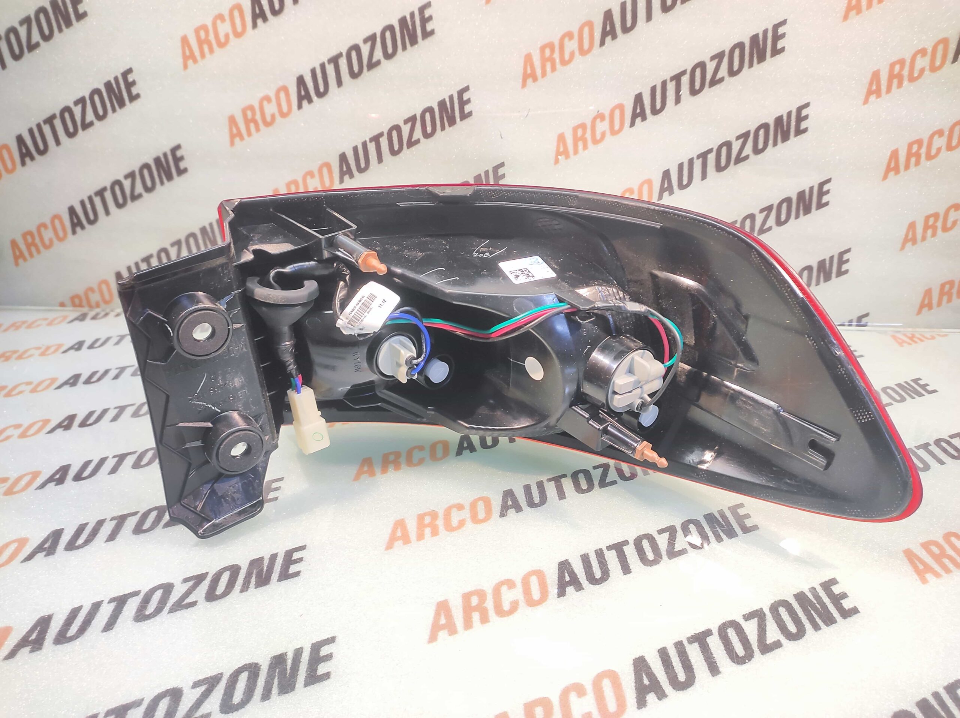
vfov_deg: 74.7
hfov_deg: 91.1
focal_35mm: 17
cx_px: 480
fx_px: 471
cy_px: 359
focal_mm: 4.74
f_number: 1.79
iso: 341
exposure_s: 1/25
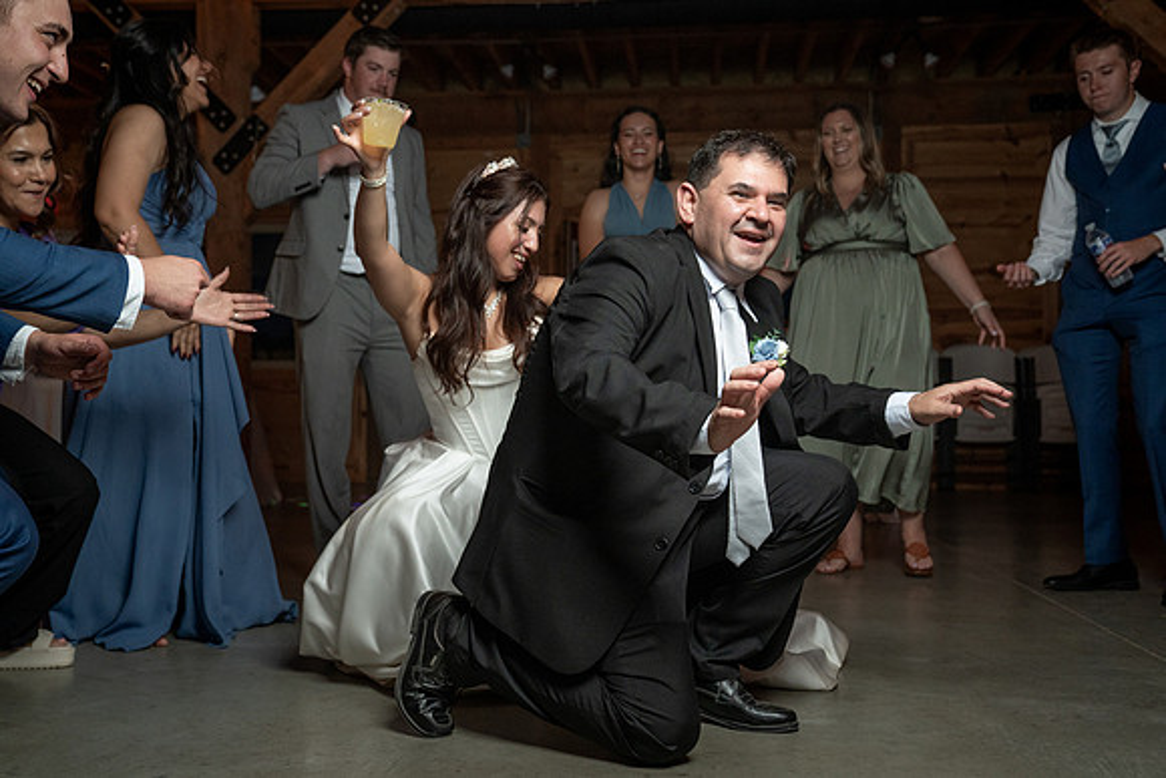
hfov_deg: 45.8
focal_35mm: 43
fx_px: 1379
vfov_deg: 31.5
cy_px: 392
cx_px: 550
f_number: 4
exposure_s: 1/200
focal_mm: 39
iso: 2000
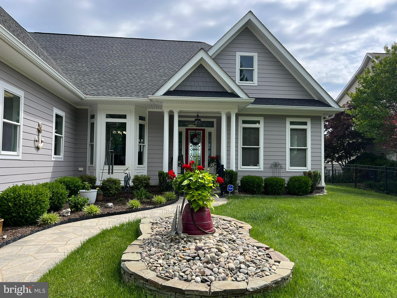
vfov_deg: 53.1
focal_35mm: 26
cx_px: 198
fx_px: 298
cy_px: 149
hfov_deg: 67.3
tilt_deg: +3.0
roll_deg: -0.6
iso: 50
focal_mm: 5.7
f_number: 1.5
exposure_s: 1/2123
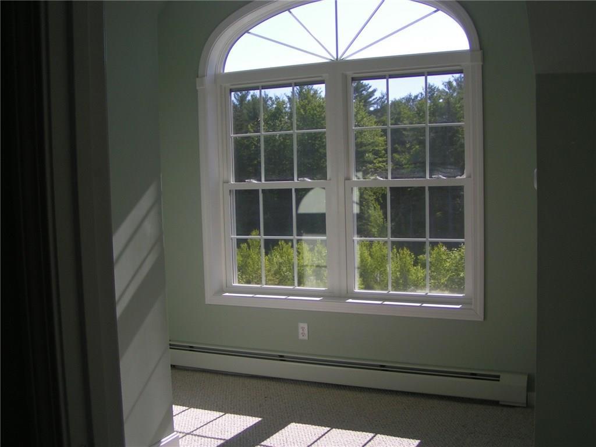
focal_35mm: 38
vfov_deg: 37.7
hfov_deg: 49.0
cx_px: 298
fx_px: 654
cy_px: 224
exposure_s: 1/400
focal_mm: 5.8
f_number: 2.8
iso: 50
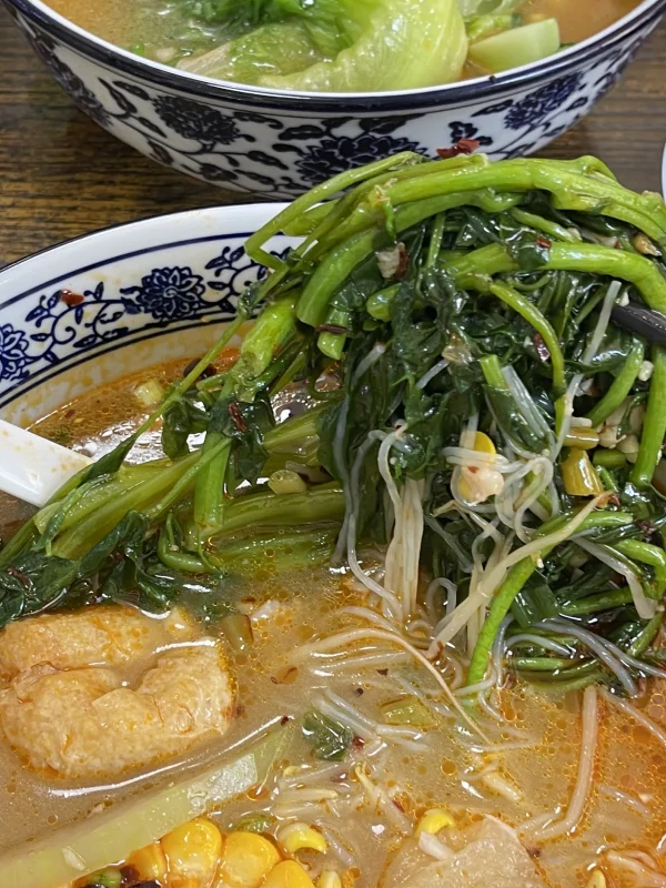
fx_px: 1154
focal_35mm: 45
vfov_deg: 41.8
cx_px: 325
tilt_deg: -56.7
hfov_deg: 32.2
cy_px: 543
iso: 64
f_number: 1.6
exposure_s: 1/50
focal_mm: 5.1
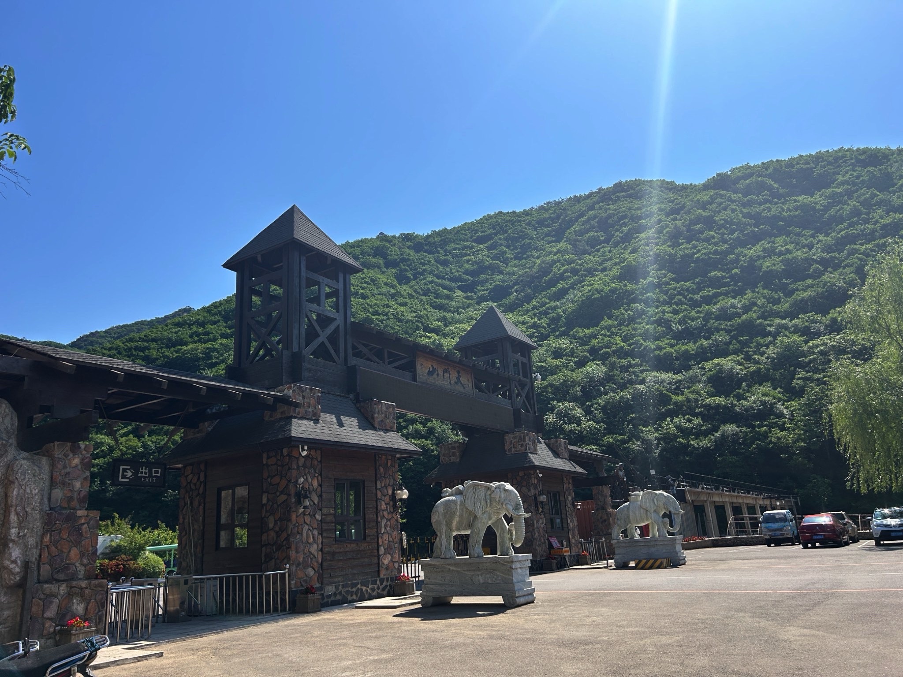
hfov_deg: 67.3
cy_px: 338
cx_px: 452
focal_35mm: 26
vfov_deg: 53.1
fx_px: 678
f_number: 1.5
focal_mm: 5.7
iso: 50
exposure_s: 1/6211
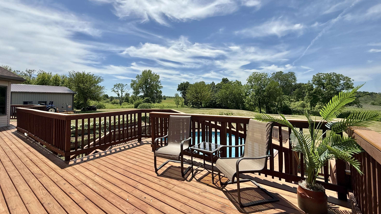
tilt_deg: +1.5
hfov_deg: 99.3
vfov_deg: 67.0
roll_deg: -0.9
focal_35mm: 16
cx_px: 185
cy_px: 100
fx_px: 162
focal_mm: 2.22
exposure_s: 1/3460
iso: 50
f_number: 2.2
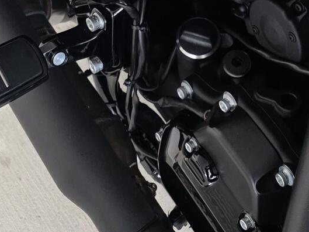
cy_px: -155
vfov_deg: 15.2
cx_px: 203
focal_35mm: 87
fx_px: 776
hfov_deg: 22.4
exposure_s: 1/120
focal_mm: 6.3
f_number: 1.7
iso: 200
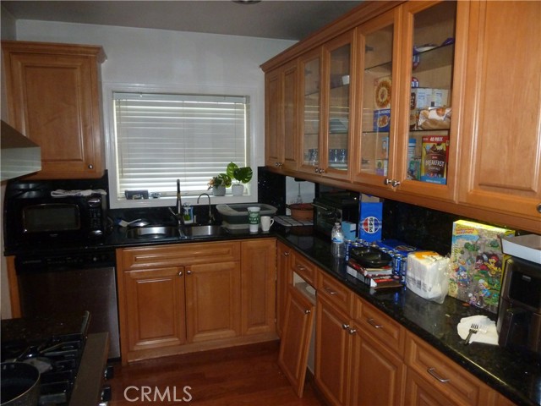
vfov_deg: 54.9
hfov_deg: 69.4
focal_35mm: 25
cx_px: 270
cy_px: 203
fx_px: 391
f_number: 3.3
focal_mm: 4.1
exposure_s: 1/30
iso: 400
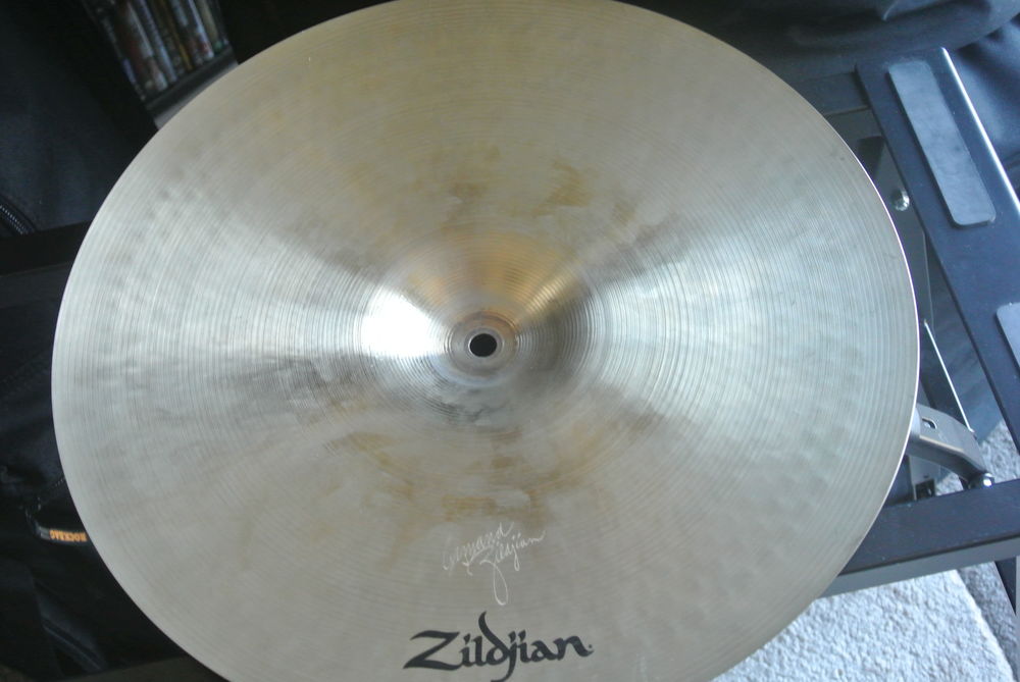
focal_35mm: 49
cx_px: 510
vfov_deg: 27.6
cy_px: 341
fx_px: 1390
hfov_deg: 40.3
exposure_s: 1/30
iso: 800
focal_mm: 18.2
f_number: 4.5
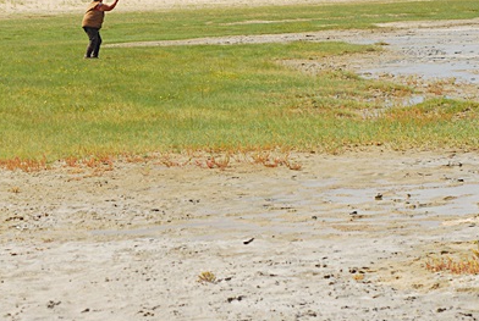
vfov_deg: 9.0
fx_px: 2040
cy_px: 28
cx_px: 106
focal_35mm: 153
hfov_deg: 13.3
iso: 400
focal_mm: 50
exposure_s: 1/2500
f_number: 5.6
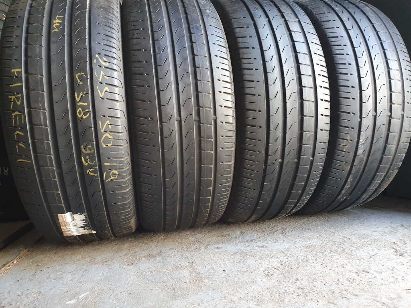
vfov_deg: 53.1
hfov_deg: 67.3
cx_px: 206
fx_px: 309
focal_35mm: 26
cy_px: 154
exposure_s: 1/40
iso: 400
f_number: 2.4
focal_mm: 4.32
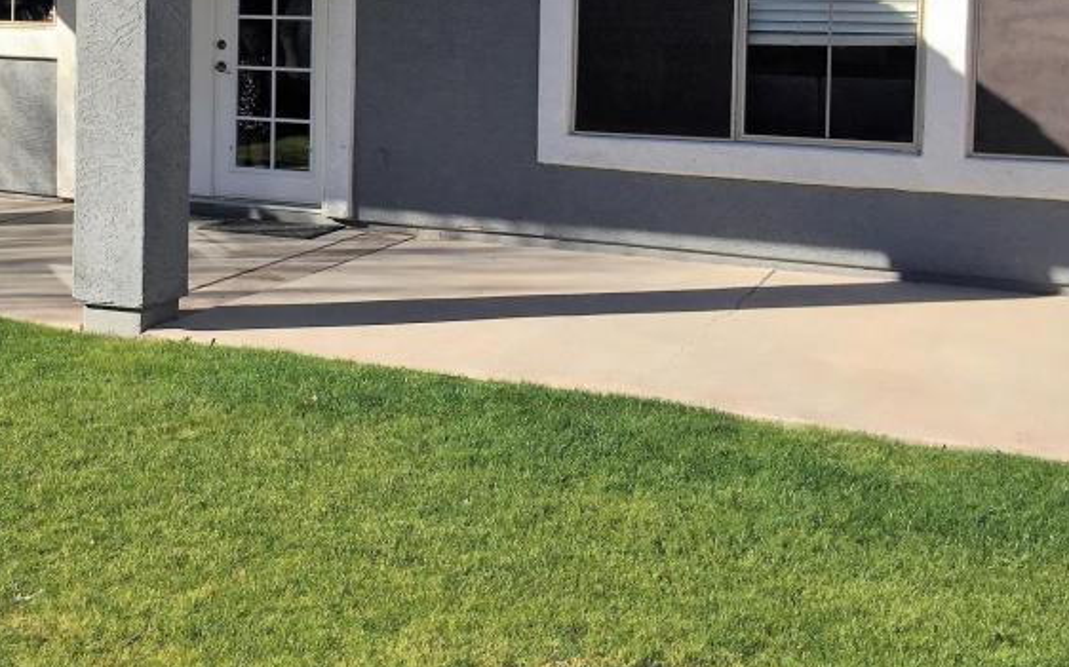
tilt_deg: -2.4
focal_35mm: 56
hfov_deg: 35.2
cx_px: 224
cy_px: 80
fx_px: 1631
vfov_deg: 22.6
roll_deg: -2.2
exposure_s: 1/1464
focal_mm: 4.15
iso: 32
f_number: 2.2
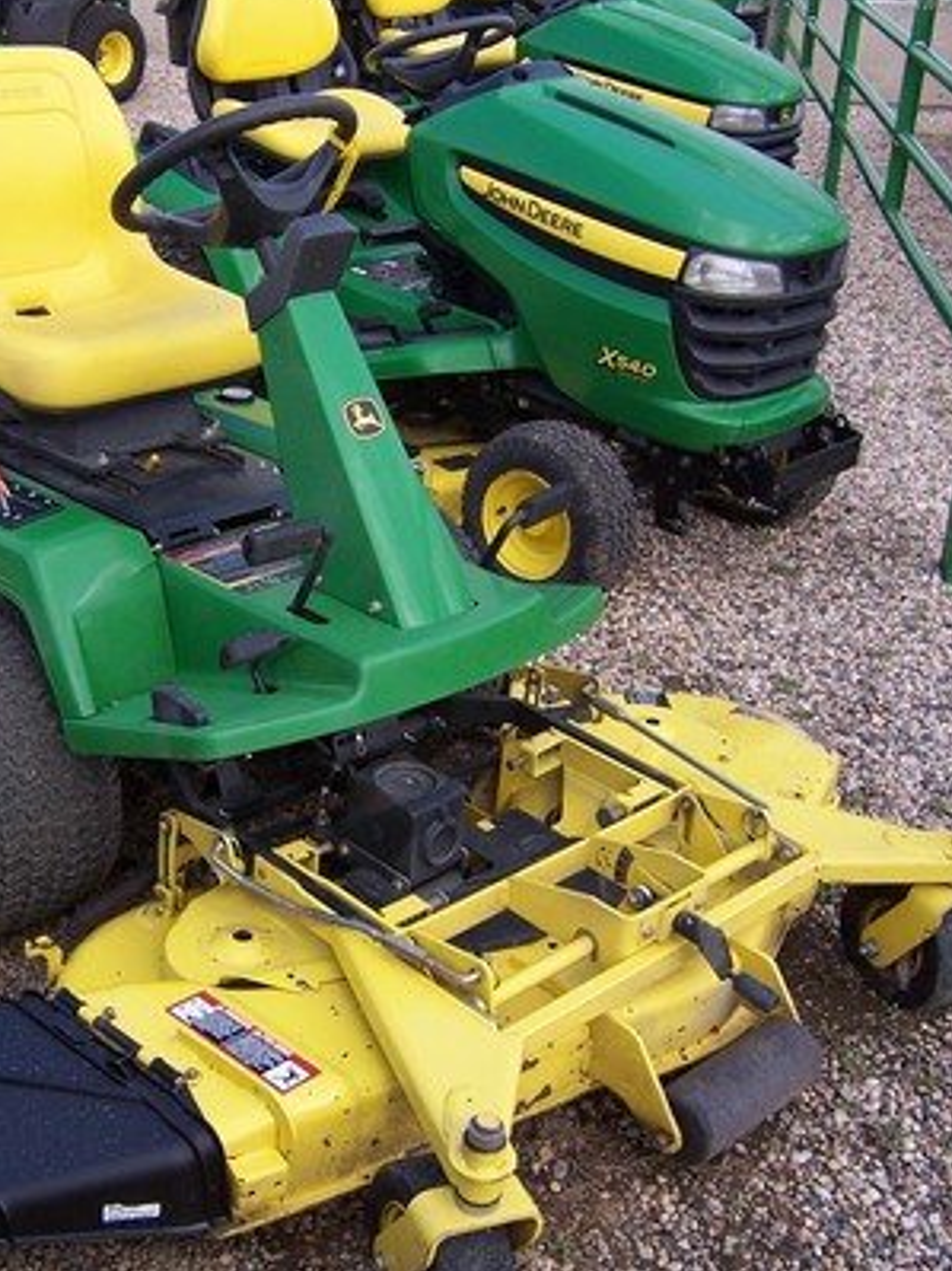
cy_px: 628
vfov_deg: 42.1
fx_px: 1651
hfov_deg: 31.7
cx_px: 252
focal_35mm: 45
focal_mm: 5.5
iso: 80
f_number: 3.4
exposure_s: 1/350
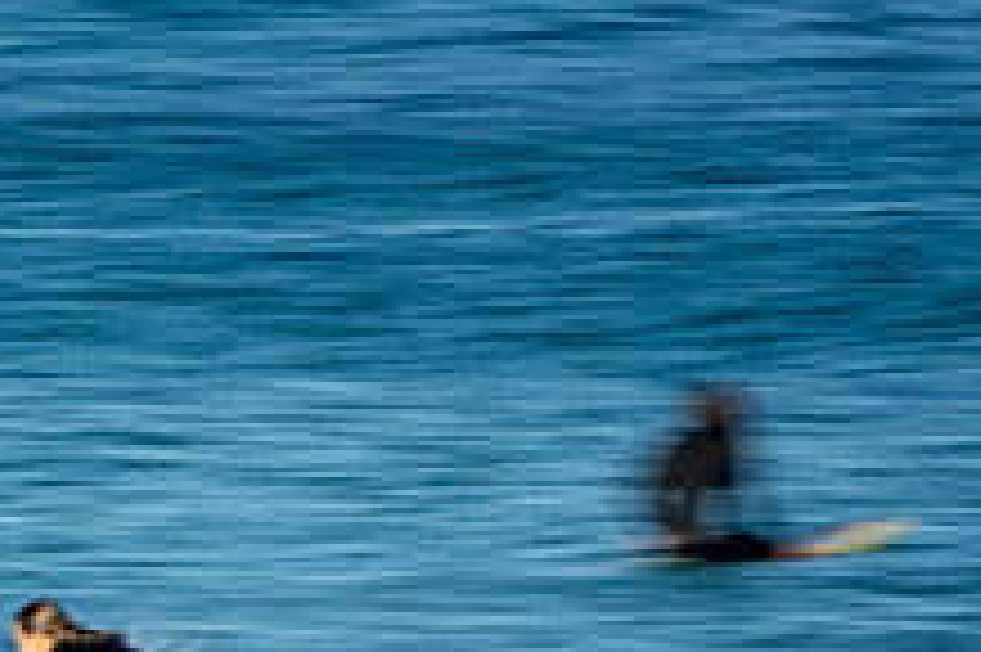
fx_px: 43457
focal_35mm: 1596
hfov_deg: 1.3
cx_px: -148
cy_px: 816
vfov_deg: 0.9
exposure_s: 1/20
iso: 100
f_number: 25
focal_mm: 400
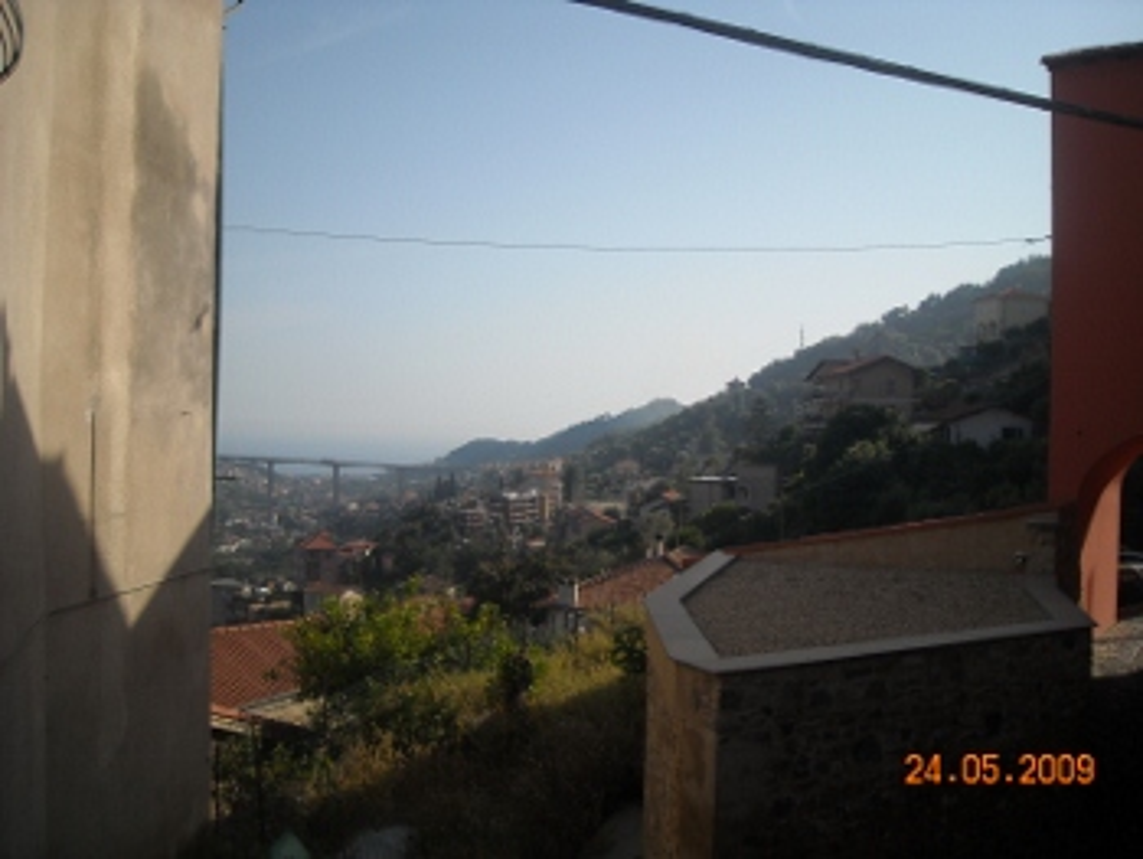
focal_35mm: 35
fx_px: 1156
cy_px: 430
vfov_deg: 40.7
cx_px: 572
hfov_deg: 52.6
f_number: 5.6
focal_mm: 5.7
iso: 64
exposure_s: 1/369
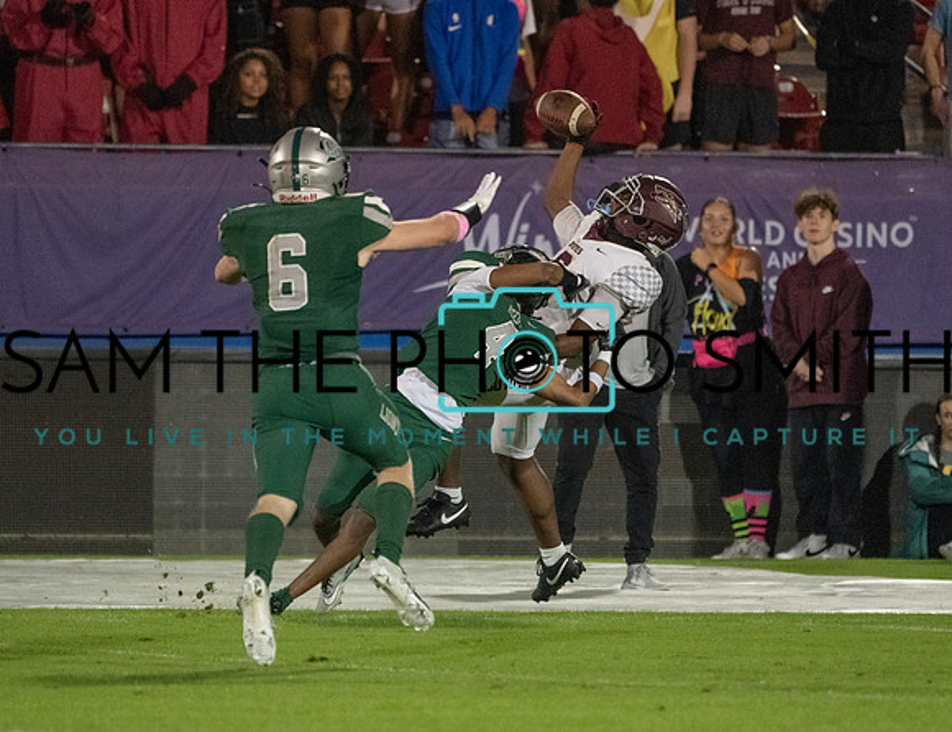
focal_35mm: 567
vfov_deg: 2.7
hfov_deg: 3.5
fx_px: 15750
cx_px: 484
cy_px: 360
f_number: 5.6
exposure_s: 1/1250
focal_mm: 400
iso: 10000
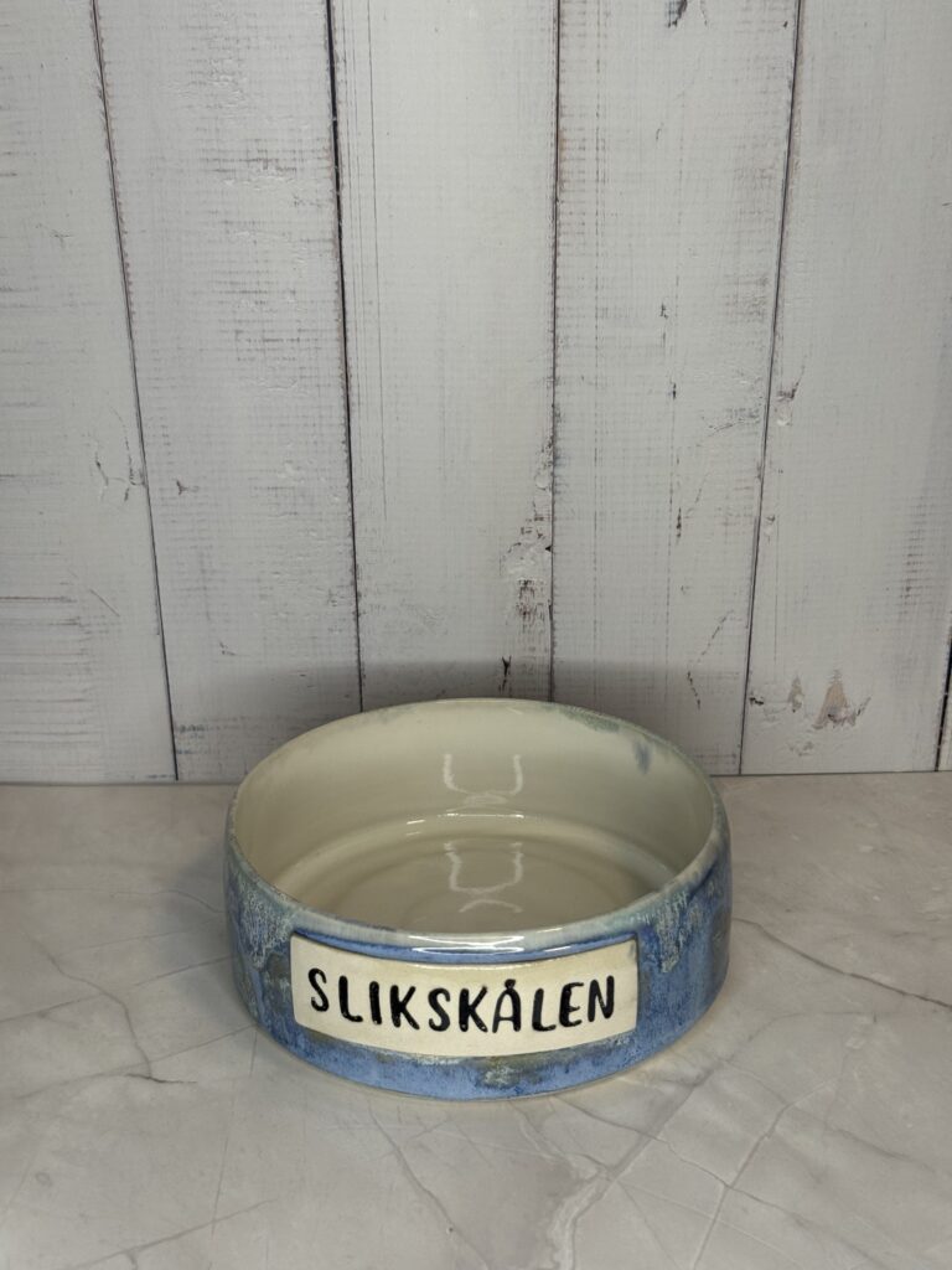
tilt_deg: -23.5
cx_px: 476
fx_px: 1760
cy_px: 635
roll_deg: -0.5
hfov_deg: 30.3
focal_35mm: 48
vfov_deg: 39.7
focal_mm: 6.76
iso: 80
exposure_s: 1/119
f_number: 1.78
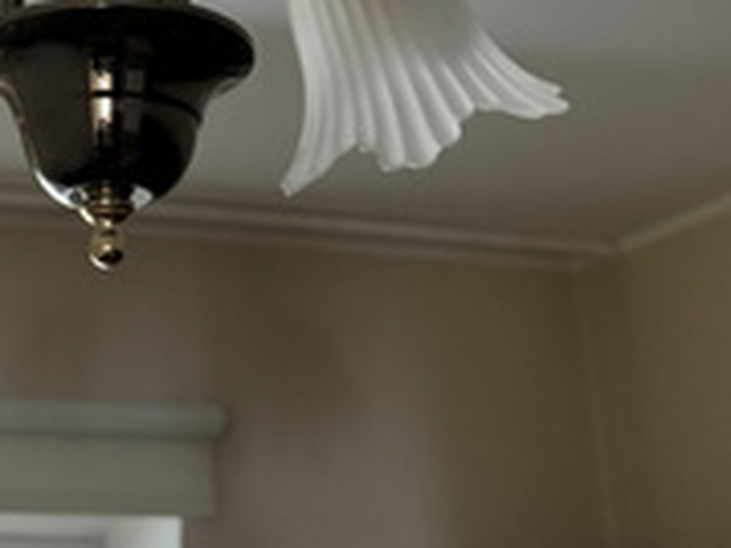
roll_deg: +0.0
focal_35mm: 67
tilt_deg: +28.2
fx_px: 1414
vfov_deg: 20.8
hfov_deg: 28.4
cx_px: 157
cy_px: -65
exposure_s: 1/33
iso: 800
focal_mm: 6.76
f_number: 1.78
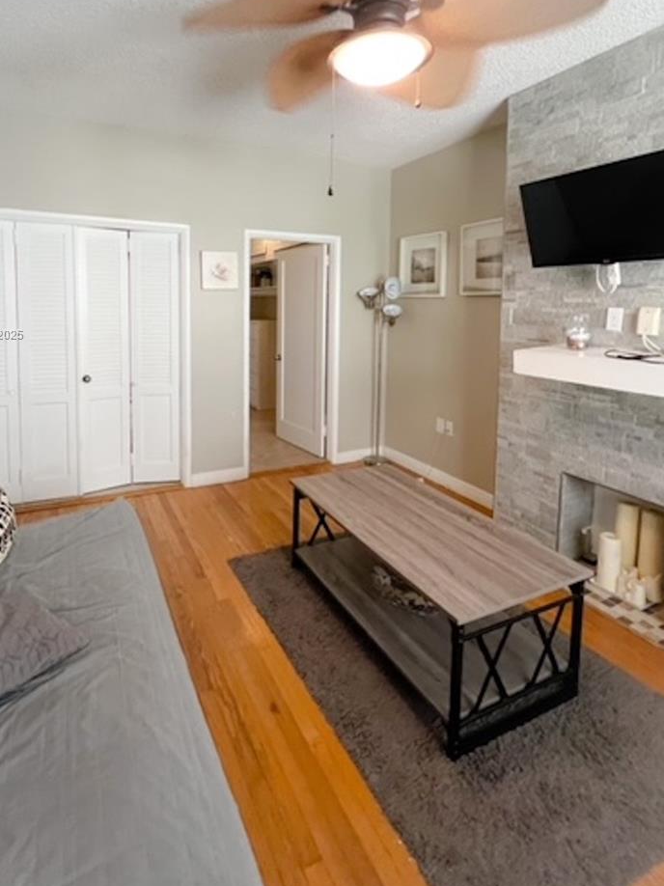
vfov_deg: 89.3
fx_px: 435
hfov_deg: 74.2
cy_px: 335
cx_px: 280
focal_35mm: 17
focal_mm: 1.57
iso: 250
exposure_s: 1/60
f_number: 1.8
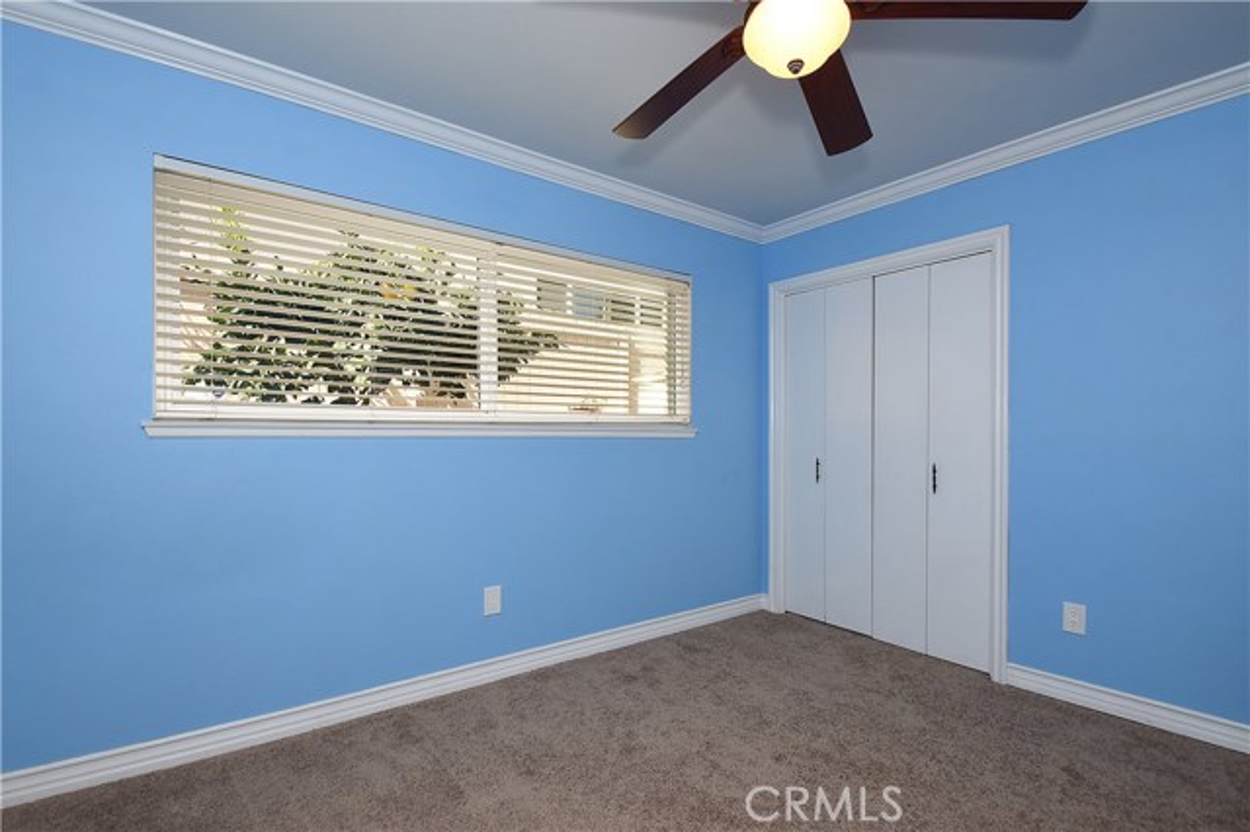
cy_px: 416
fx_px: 573
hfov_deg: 95.0
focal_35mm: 16
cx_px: 625
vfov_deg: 72.0
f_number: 8
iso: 640
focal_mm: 11
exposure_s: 1/100
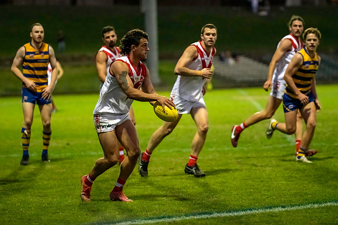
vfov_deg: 8.7
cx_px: 160
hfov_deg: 13.0
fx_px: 1485
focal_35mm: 158
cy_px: 112
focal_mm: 145
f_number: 2.8
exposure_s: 1/1600
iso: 10000
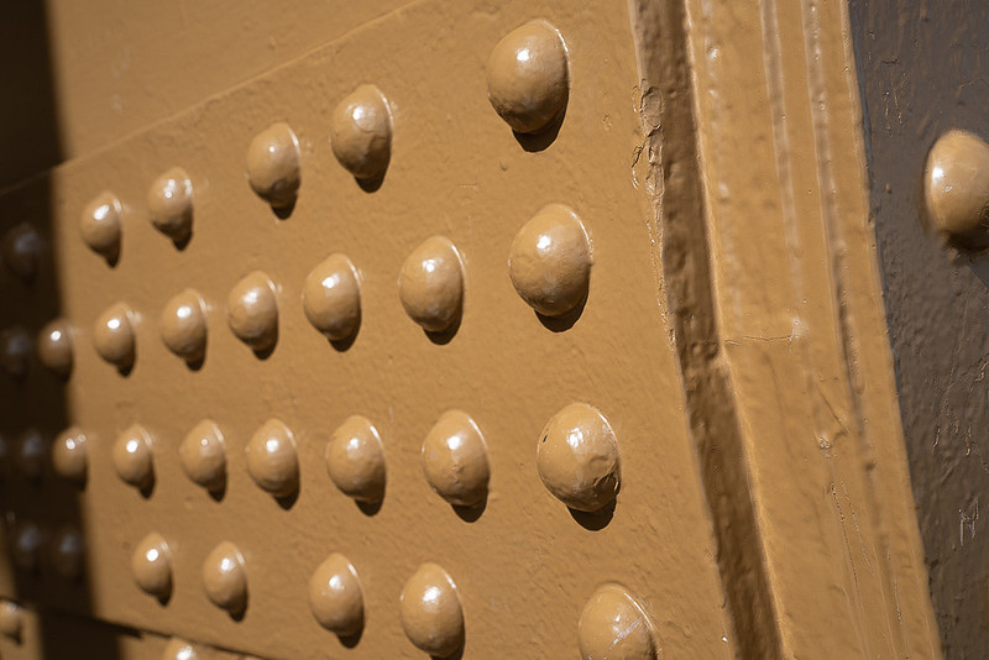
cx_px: 494
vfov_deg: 27.0
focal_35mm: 50
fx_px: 1374
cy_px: 330
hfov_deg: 39.6
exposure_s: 1/640
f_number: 11
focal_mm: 50
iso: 400
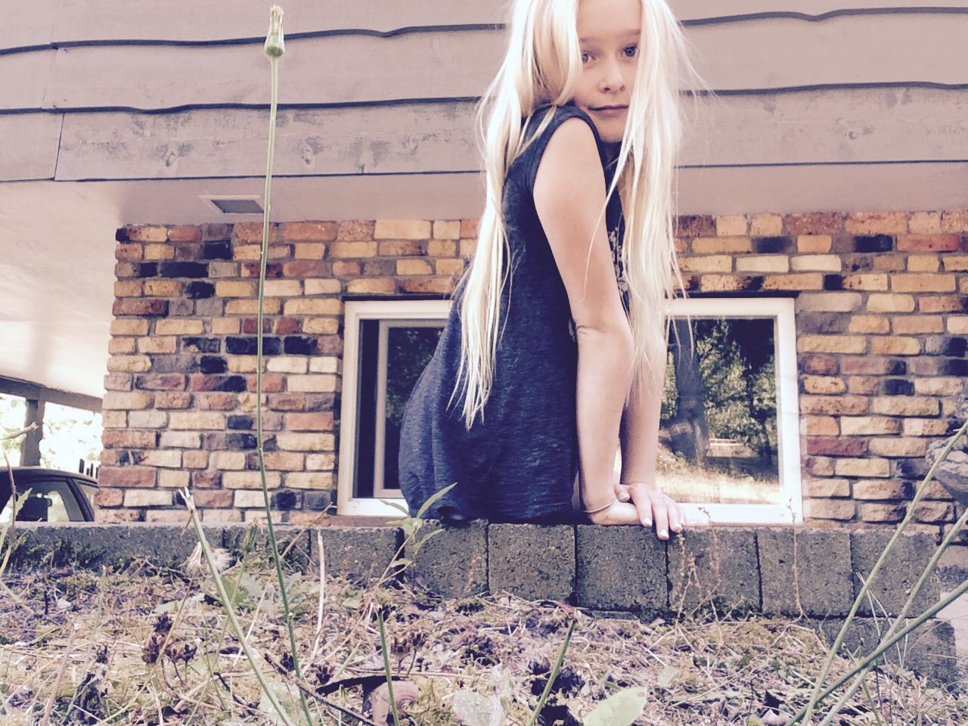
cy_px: 363
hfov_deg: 58.4
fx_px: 867
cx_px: 484
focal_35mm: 31
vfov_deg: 45.4
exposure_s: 1/60
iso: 64
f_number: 2.4
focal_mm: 2.15
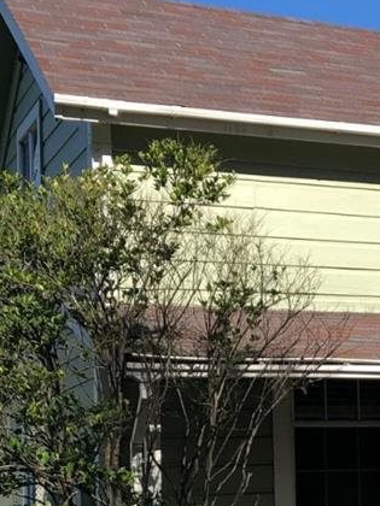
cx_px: 510
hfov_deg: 14.1
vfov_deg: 19.3
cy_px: 448
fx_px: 1464
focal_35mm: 100
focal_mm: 3.99
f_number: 1.8
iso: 20
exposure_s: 1/1350
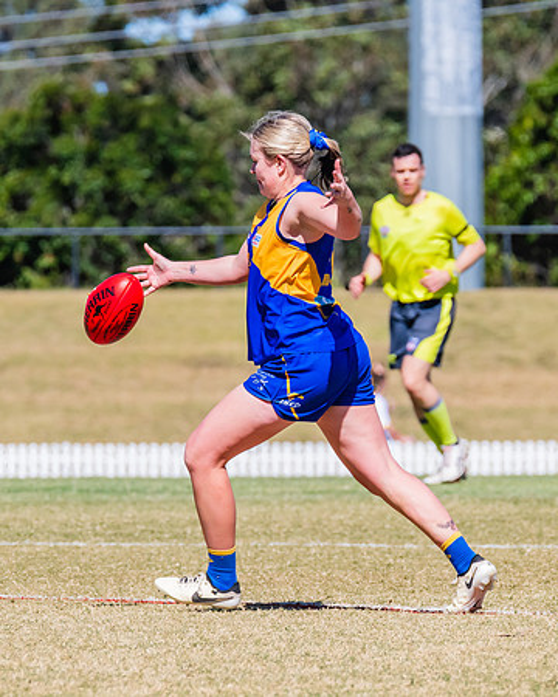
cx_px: 240
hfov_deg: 2.5
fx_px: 12836
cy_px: 322
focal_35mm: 622
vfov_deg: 3.1
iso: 800
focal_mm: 360
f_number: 11
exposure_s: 1/1600
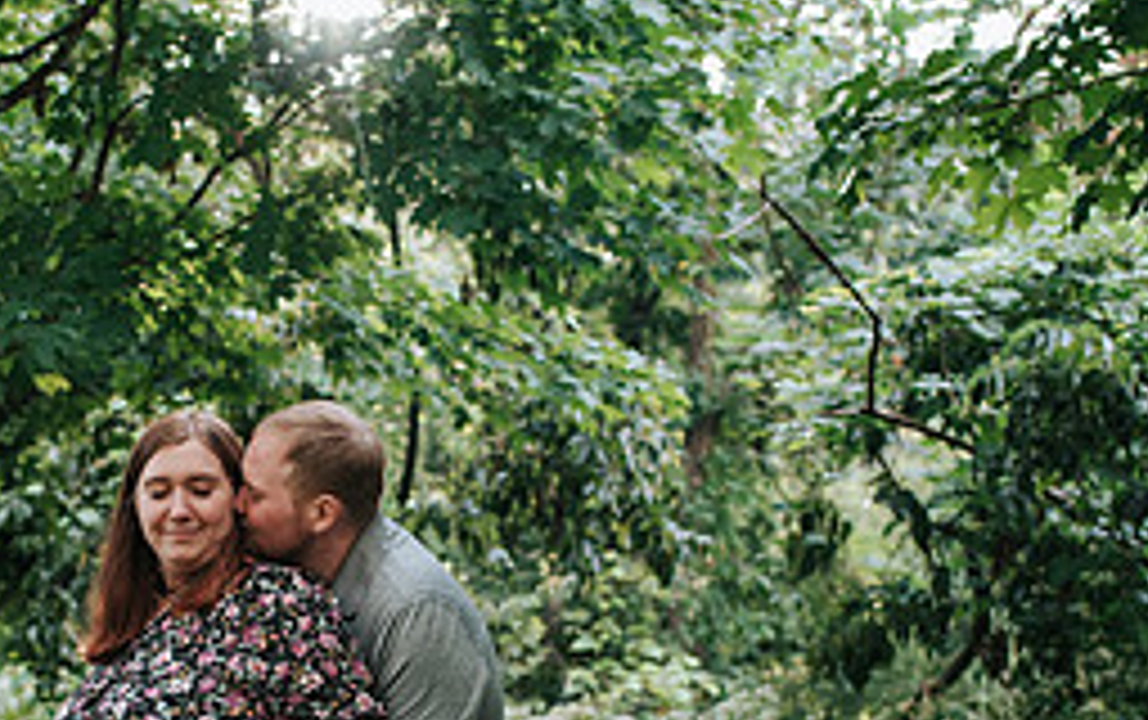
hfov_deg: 25.2
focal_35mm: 81
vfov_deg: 15.8
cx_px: 270
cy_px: 731
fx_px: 2537
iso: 1000
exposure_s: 1/640
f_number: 3.2
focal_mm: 35
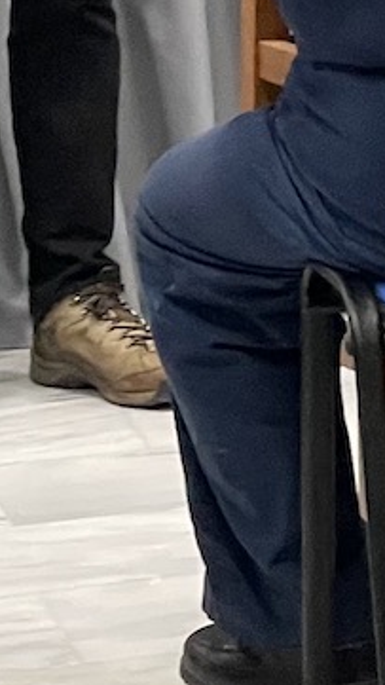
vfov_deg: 6.8
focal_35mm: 312
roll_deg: +2.7
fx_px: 5664
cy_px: -324
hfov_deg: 3.9
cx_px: 769
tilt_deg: -6.4
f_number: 2.2
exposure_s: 1/50
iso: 250
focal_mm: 7.5
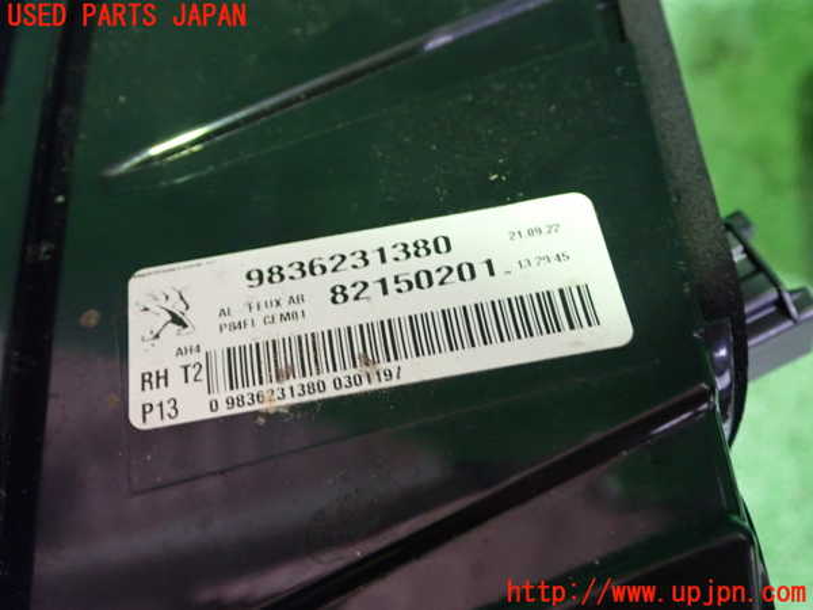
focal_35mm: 41
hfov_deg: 45.8
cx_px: 406
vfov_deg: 35.1
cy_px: 305
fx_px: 963
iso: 800
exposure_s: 1/25
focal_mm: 7.31
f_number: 2.8
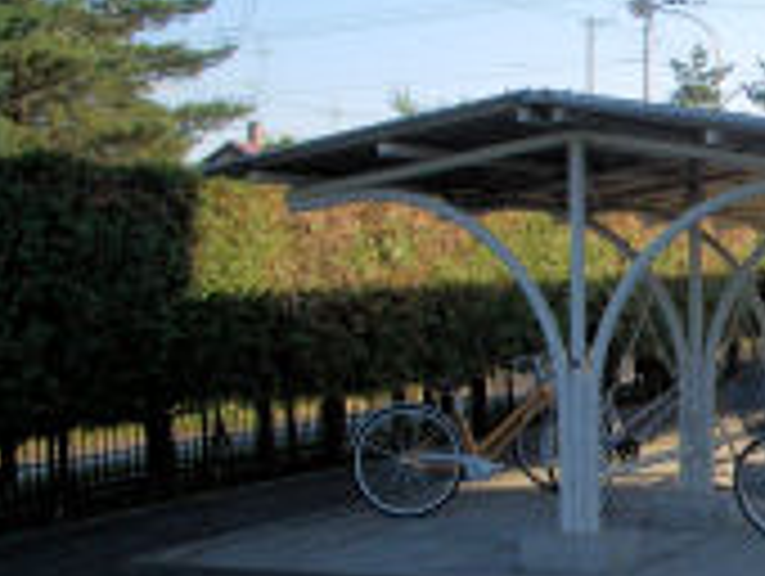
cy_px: 302
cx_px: 850
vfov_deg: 18.7
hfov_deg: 23.1
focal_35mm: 79
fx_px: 1748
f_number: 4.3
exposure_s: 1/320
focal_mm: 5.8
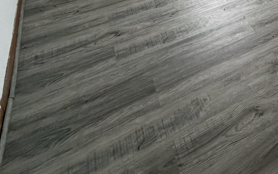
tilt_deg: -15.7
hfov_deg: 40.4
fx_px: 318
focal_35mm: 42
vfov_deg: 22.2
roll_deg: -1.1
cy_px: -117
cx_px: 287
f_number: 2.2
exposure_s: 1/60
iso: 200
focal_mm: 2.22
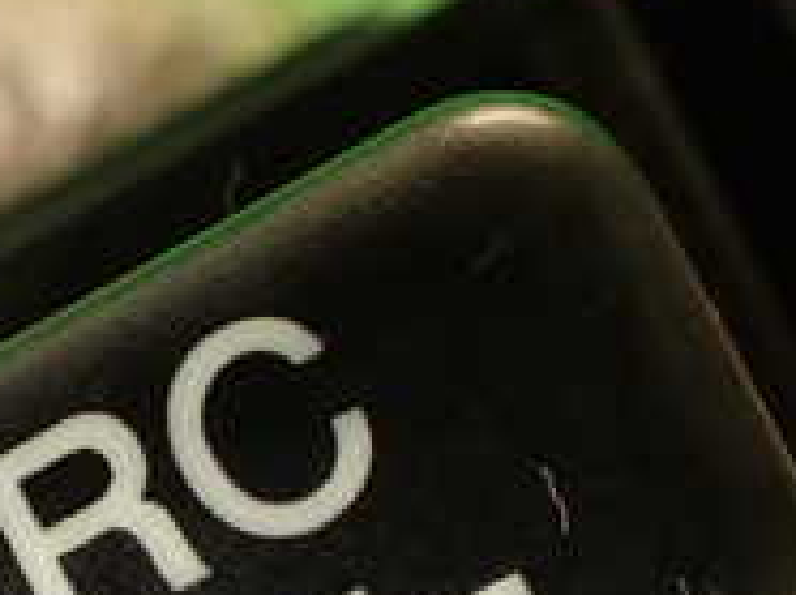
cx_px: 120
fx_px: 2228
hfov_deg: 20.0
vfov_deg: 14.7
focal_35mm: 97
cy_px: 698
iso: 200
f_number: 2.3
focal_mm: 5.4
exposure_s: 1/40
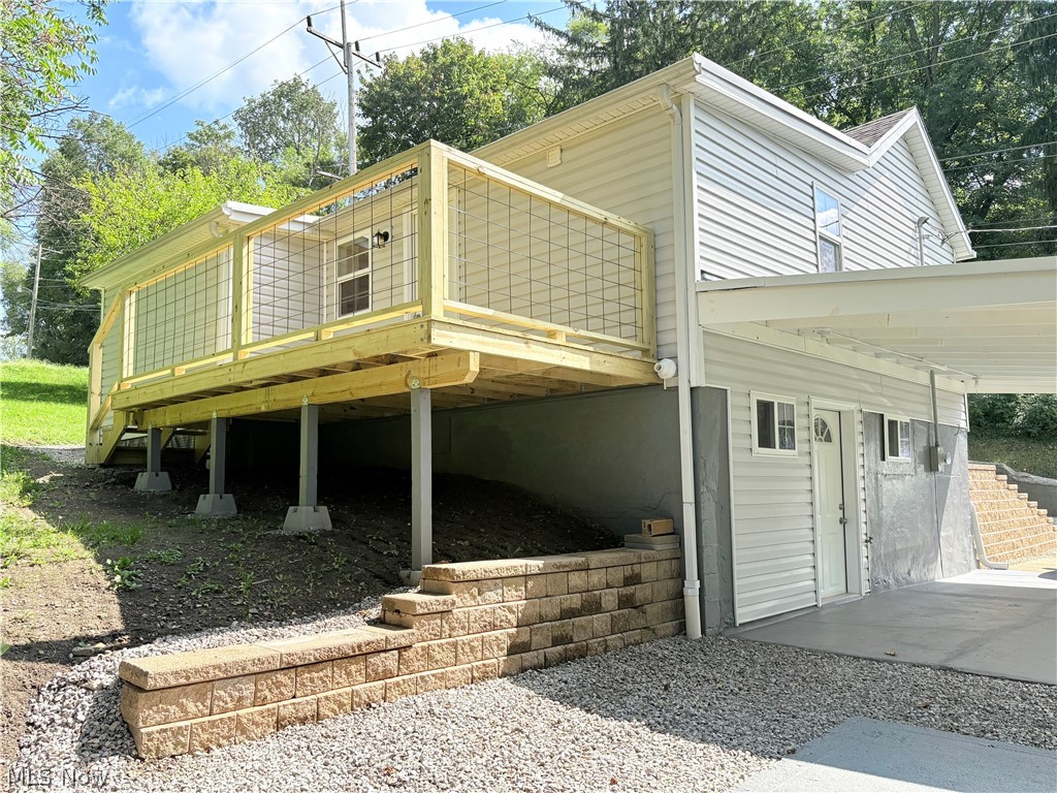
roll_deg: +1.3
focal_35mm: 26
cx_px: 528
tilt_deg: +6.8
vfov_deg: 53.1
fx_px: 794
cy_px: 396
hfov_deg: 67.3
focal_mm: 5.96
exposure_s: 1/1196
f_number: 1.6
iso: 64
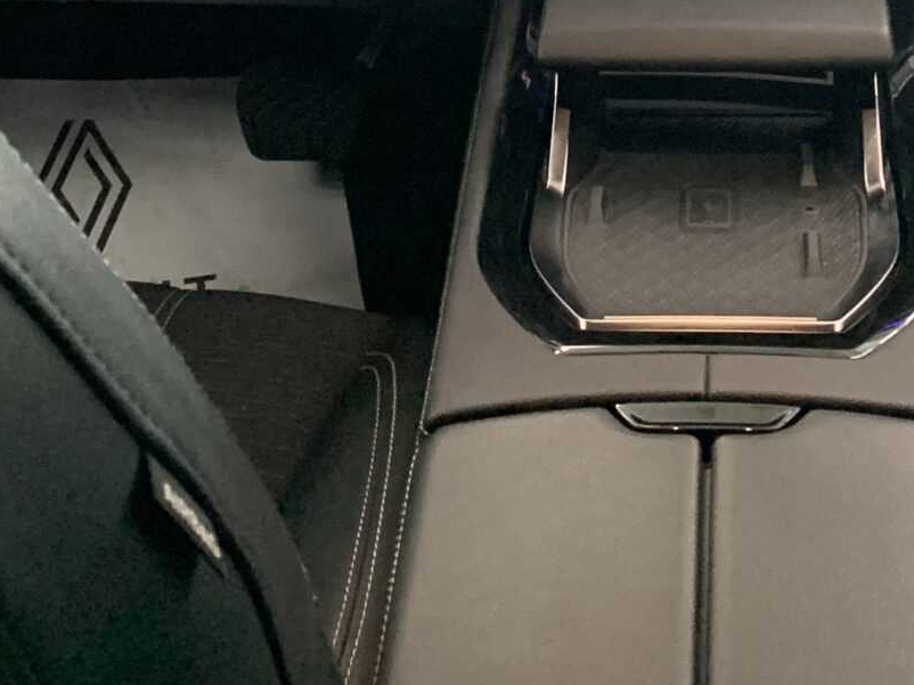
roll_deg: +0.2
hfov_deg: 23.4
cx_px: 633
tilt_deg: -17.0
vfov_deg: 16.5
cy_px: -284
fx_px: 2191
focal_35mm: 83
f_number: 1.8
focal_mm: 4.25
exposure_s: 1/60
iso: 250
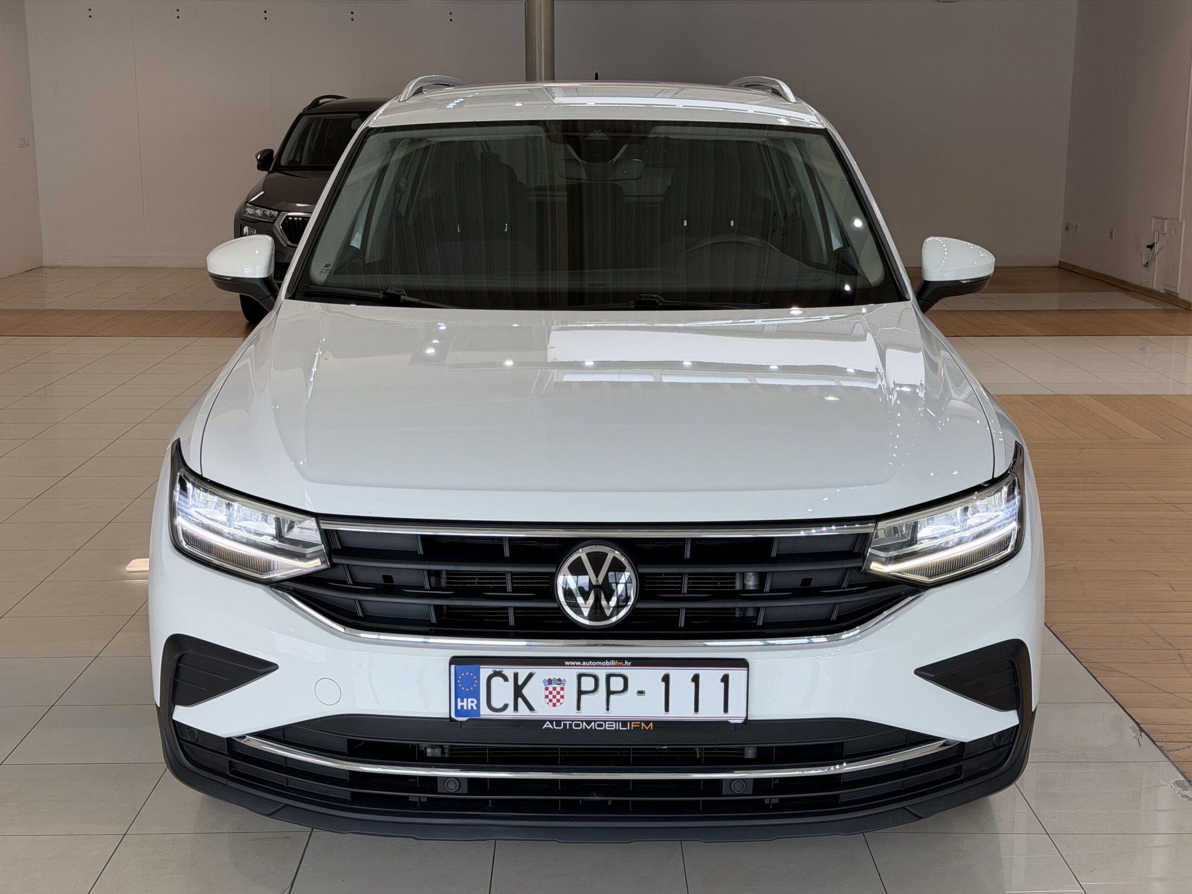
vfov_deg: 30.3
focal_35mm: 48
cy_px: 447
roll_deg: +0.2
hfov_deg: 39.7
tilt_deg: -12.2
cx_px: 596
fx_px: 1653
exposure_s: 1/223
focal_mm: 6.76
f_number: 1.78
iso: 50
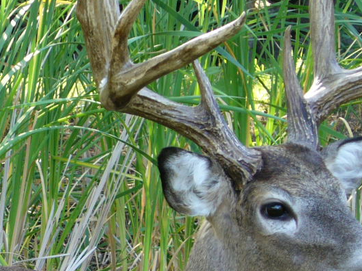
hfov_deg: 9.4
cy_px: 255
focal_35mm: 209
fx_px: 2186
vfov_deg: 7.1
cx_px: 60
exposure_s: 1/60
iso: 80
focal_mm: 11.4
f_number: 3.2
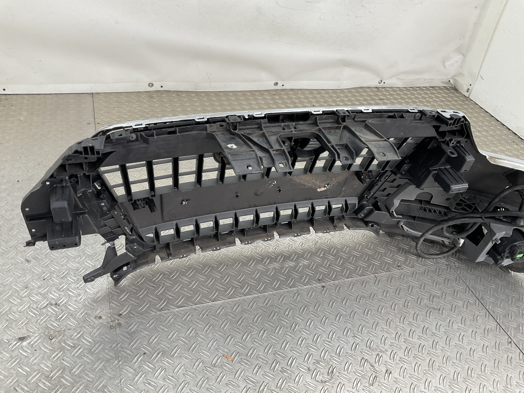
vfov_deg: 48.2
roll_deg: -13.4
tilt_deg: -39.8
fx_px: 439
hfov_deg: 61.7
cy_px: 196
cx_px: 262
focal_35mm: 29
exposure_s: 1/100
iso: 25
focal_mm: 3
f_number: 1.8
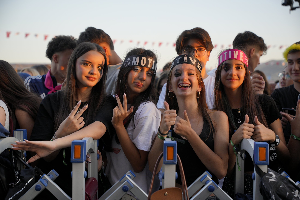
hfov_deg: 28.8
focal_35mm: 70
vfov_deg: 19.5
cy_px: 100
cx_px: 150
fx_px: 583
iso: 500
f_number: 4
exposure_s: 1/500
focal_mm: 70
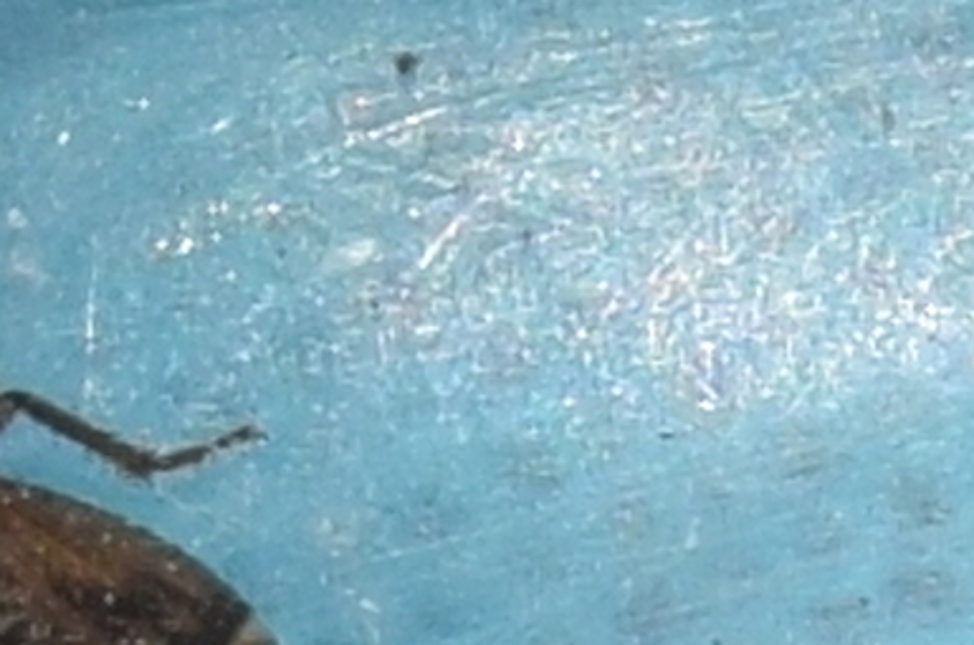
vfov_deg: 2.6
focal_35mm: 527
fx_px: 14229
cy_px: 513
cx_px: -114
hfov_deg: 3.9
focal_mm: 140
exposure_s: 1/160
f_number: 9
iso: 100
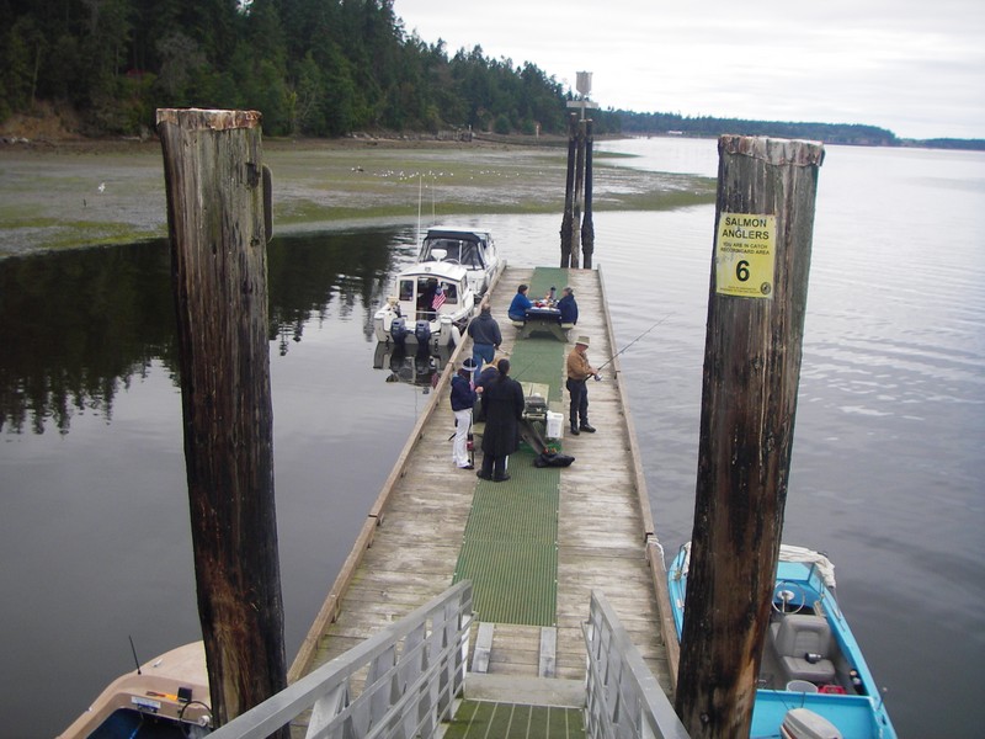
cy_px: 370
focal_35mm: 38
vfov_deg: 37.7
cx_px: 492
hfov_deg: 49.0
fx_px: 1081
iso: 50
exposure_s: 1/200
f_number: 3.3
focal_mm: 6.3
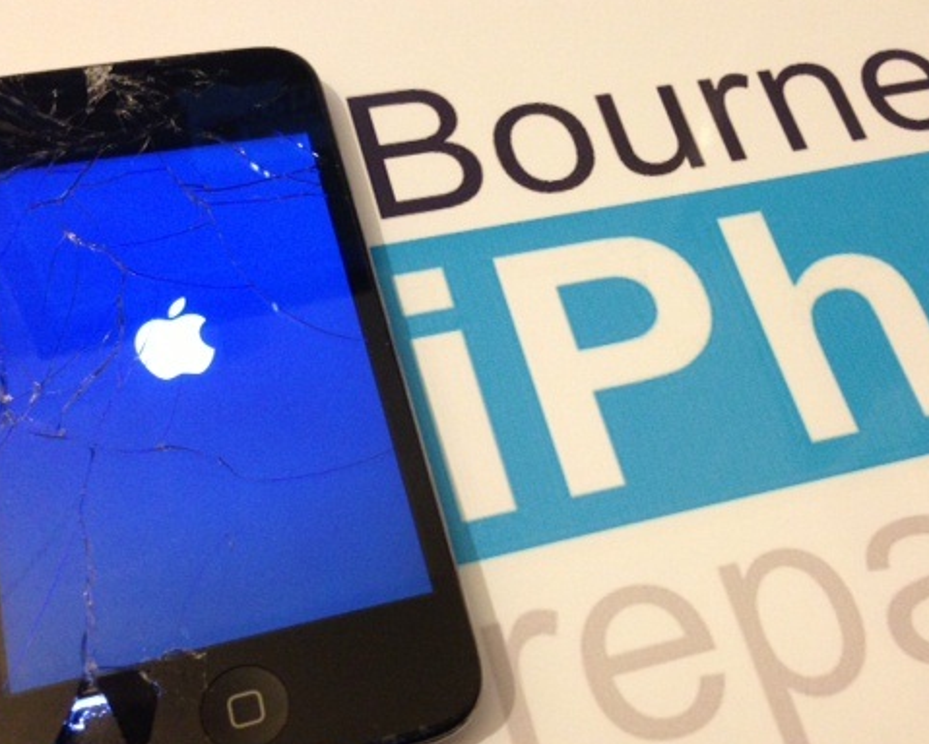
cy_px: 420
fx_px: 1183
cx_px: 510
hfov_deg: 42.8
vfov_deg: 34.9
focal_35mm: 43
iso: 250
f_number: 2.4
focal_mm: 4.13
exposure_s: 1/20
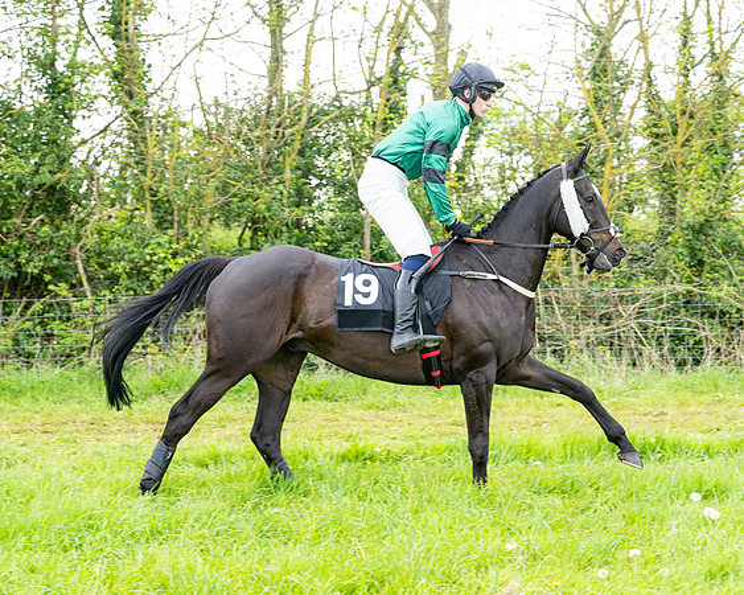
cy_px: 285
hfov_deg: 19.5
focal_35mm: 98
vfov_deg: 15.6
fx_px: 2167
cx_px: 413
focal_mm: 76
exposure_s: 1/500
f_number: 5
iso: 400
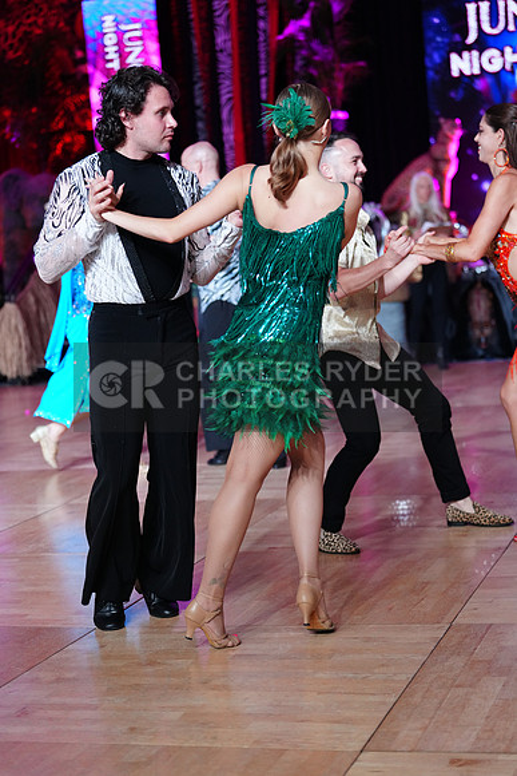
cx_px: 258
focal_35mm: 70
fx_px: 1507
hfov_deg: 19.5
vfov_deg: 28.8
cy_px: 388
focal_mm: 70
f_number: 2.8
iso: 2500
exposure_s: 1/400
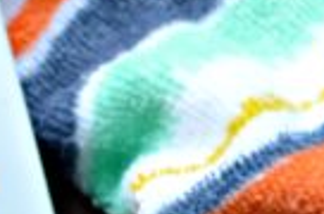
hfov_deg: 4.8
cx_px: -429
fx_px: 3744
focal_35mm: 417
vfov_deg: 3.3
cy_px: 103
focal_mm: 50
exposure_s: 1/60
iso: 400
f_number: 4
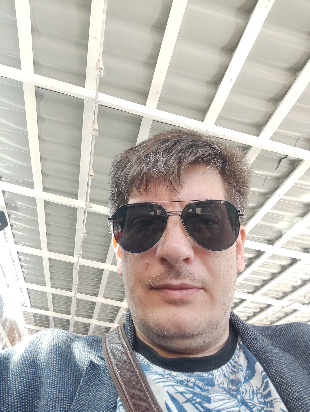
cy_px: 206
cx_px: 155
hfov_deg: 66.0
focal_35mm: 20
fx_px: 238
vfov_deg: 81.7
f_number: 2.45
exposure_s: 1/118
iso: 50
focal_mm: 3.49
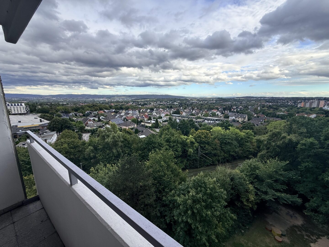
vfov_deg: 85.7
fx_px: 133
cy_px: 124
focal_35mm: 14
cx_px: 164
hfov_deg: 102.1
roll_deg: -0.2
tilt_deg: -10.0
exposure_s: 1/461
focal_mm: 2.22
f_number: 2.2
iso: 50
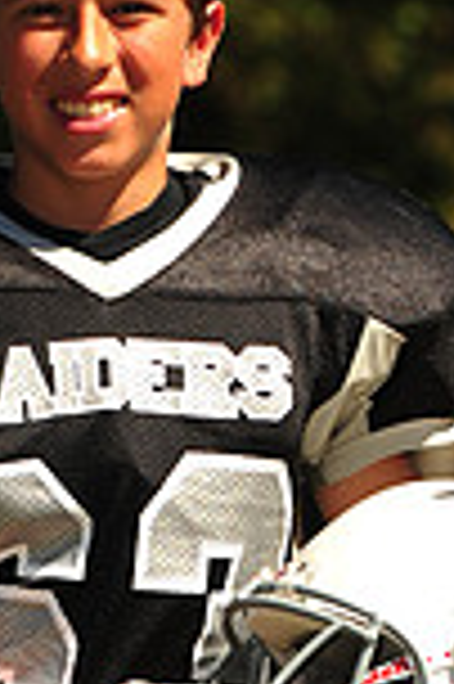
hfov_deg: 2.9
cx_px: 175
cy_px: 810
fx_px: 9024
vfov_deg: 4.3
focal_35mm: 476
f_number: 5
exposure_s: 1/640
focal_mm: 125
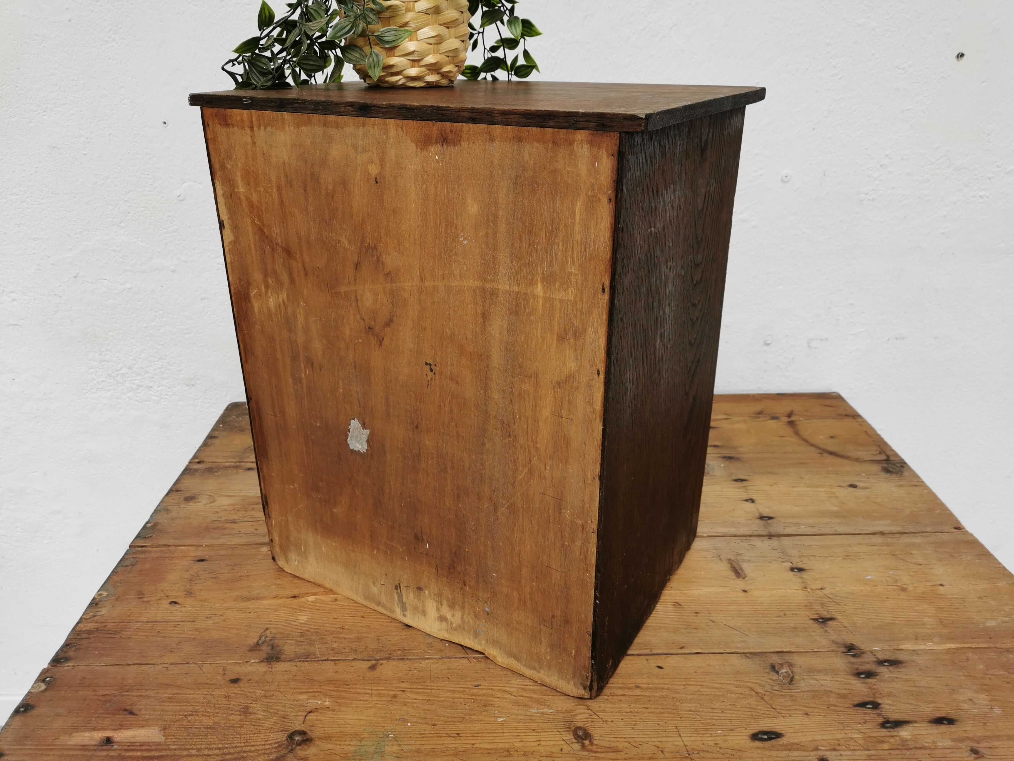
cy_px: 380
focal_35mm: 27
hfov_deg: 65.3
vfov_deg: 51.4
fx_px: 791
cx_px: 507
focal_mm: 5.58
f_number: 1.8
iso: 64
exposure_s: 1/100
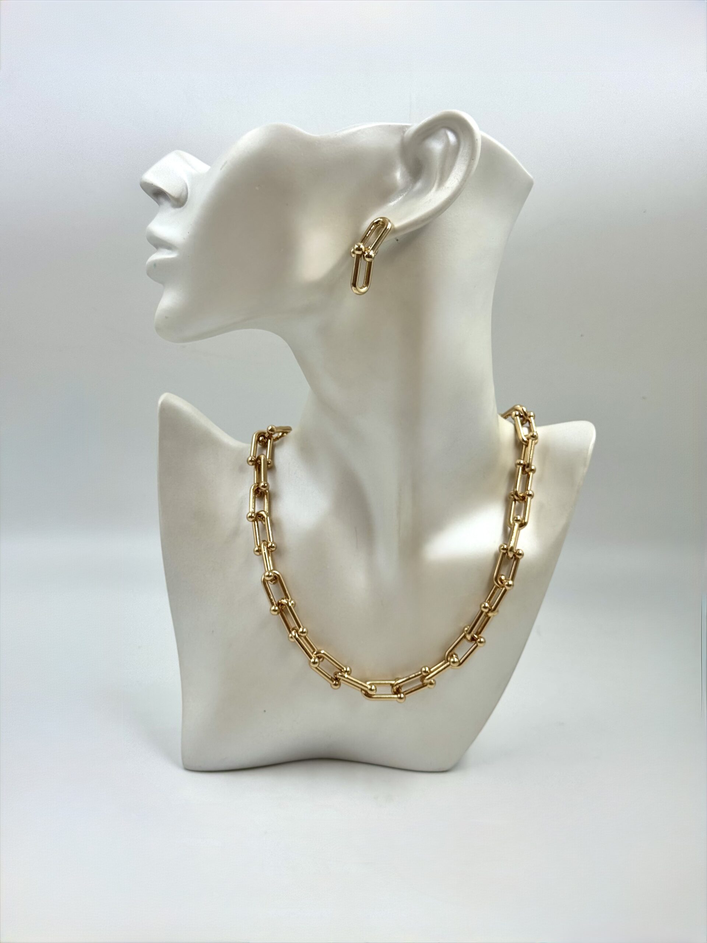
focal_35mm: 48
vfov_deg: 39.7
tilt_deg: -18.0
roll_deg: -0.6
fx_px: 1307
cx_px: 354
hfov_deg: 30.3
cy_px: 472
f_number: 1.78
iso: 64
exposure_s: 1/1094
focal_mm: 6.76
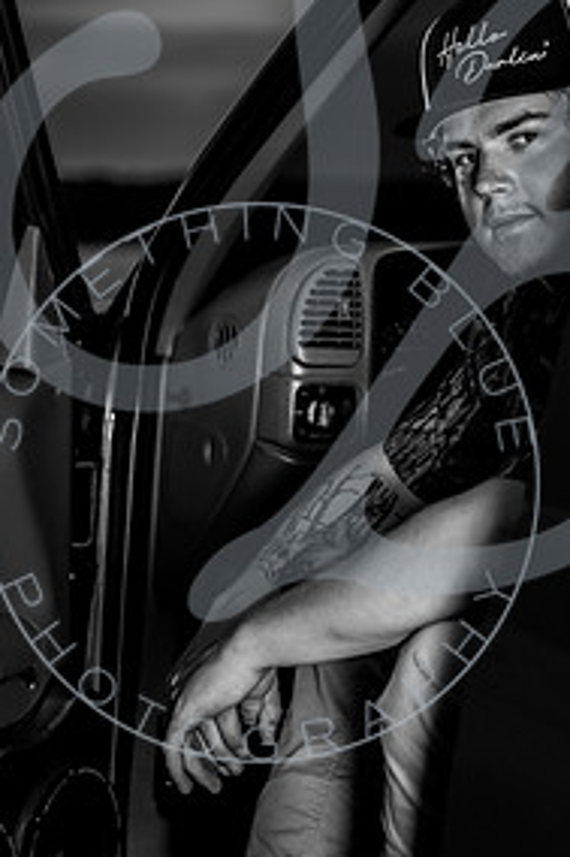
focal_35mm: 111
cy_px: 253
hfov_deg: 12.3
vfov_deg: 18.4
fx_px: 2639
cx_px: 395
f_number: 2.8
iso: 100
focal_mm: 70
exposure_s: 1/500
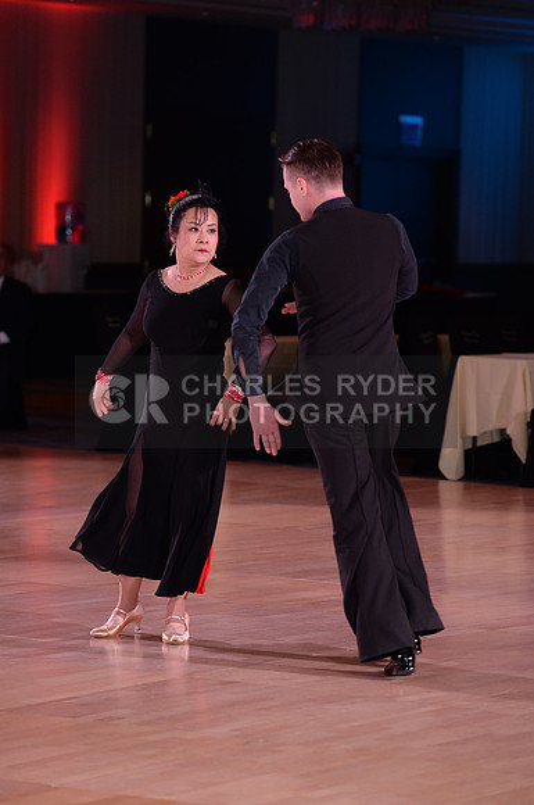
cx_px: 267
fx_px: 3682
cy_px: 402
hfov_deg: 8.3
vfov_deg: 12.5
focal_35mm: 165
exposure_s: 1/250
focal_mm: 165
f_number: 4
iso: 1600
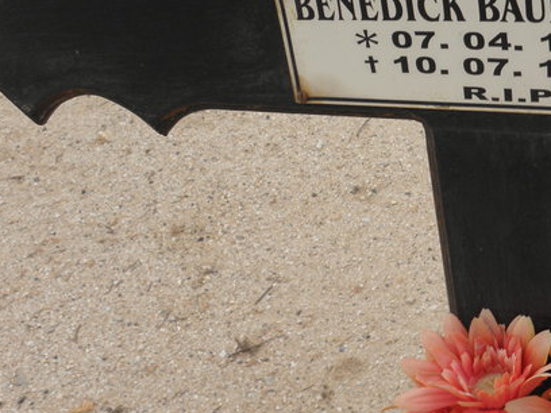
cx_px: 450
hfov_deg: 36.1
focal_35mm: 51
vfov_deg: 28.3
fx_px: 812
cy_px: 121
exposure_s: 1/50
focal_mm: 4.6
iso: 64
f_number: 2.8
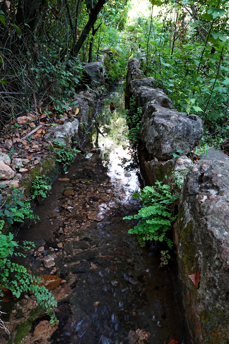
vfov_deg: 61.9
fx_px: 286
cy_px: 172
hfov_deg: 43.6
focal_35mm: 30
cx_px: 114
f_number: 5.6
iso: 250
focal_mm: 11.03
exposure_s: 1/13
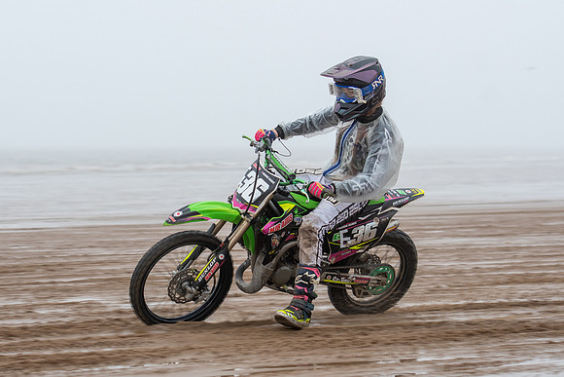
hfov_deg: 16.7
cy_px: 214
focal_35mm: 123
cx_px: 235
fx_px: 1926
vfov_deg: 11.2
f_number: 4
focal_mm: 70
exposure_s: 1/400
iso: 200
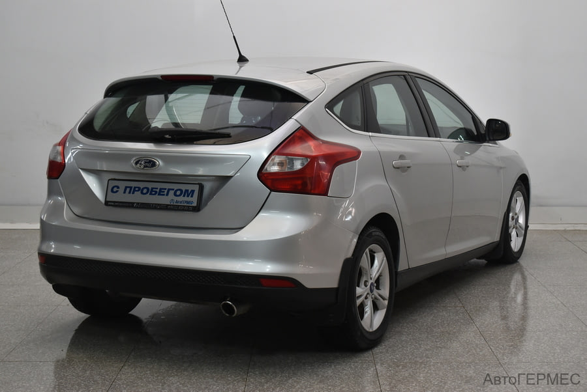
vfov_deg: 21.6
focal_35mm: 63
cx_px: 294
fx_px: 1028
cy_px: 196
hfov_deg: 31.9
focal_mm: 42
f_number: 6.3
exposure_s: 1/80
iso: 800
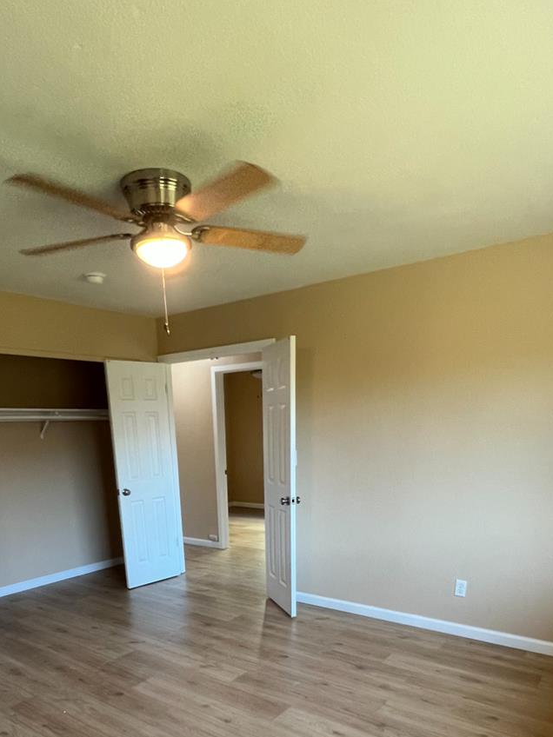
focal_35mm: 23
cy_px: 581
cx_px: 238
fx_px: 490
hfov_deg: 58.6
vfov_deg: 67.5
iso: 200
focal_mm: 1.57
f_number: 1.8
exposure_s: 1/120
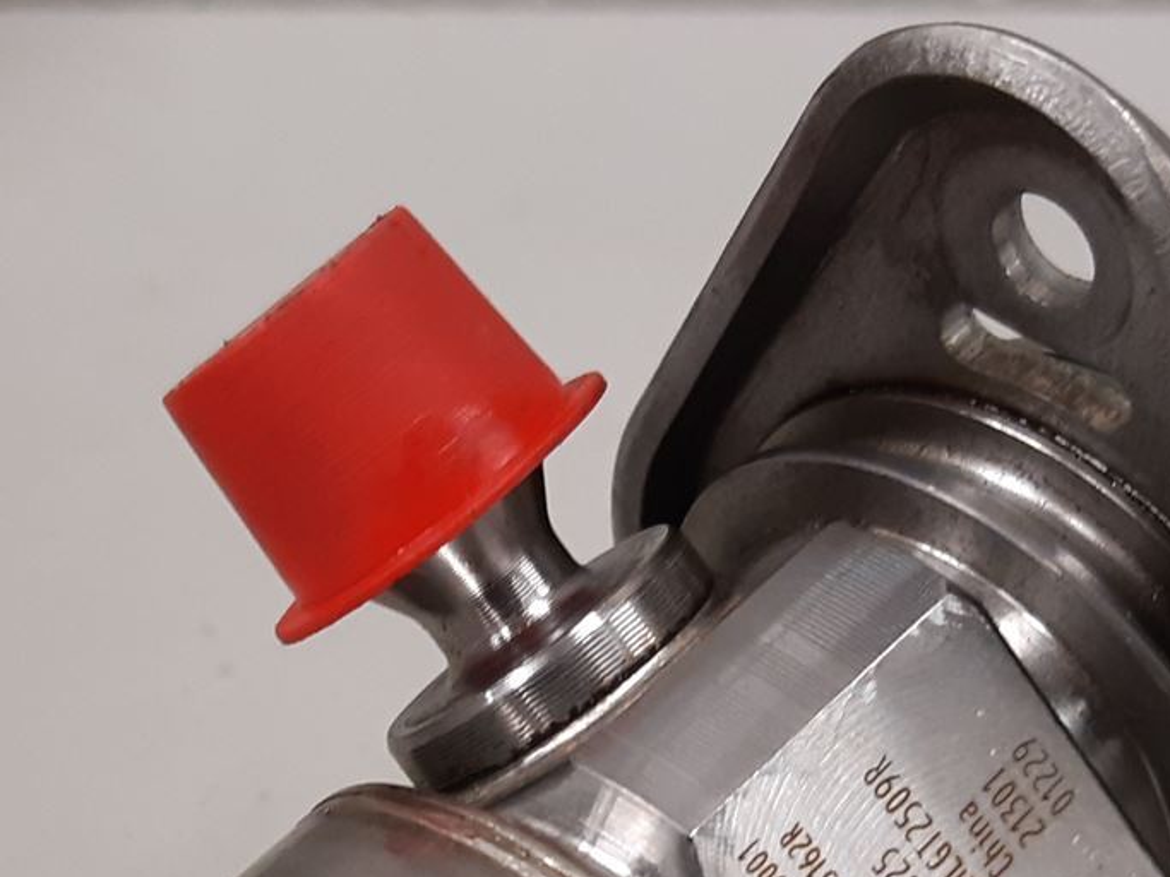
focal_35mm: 78
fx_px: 2636
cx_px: 630
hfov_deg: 25.0
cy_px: 1062
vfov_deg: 17.9
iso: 160
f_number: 1.7
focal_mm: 3.93
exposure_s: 1/50
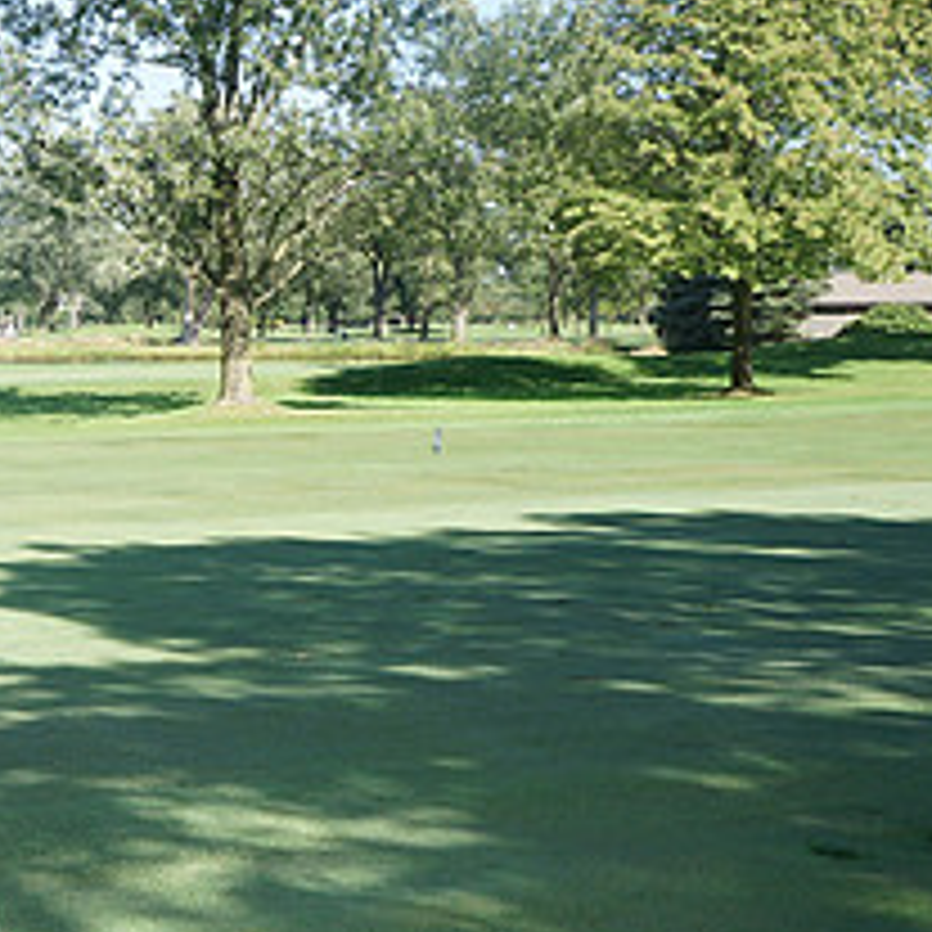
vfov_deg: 25.0
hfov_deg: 23.3
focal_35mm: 69
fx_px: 2102
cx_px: -117
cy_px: 538
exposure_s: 1/200
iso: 400
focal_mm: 29
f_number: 11
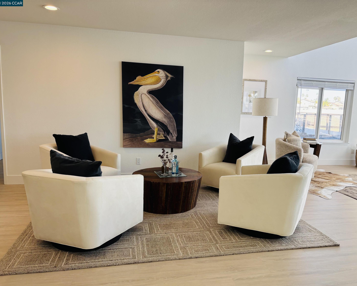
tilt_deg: -7.6
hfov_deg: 62.1
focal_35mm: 28
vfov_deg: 51.5
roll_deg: -1.6
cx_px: 194
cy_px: 148
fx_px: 296
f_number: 1.6
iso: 40
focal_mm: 5.96
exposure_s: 1/144
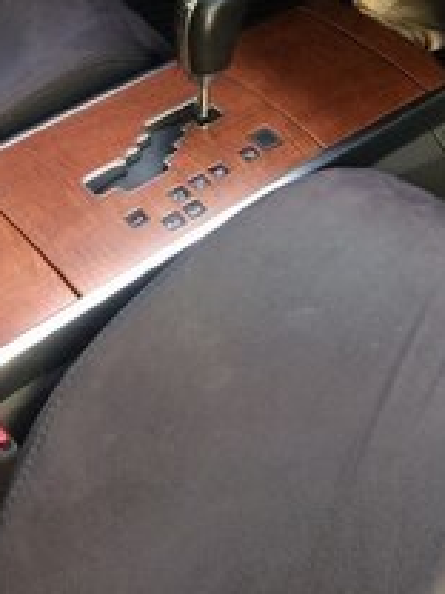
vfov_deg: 25.7
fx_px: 1183
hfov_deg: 21.0
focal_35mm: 69
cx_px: 362
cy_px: -91
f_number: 2.2
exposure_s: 1/33
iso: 32
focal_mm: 4.15
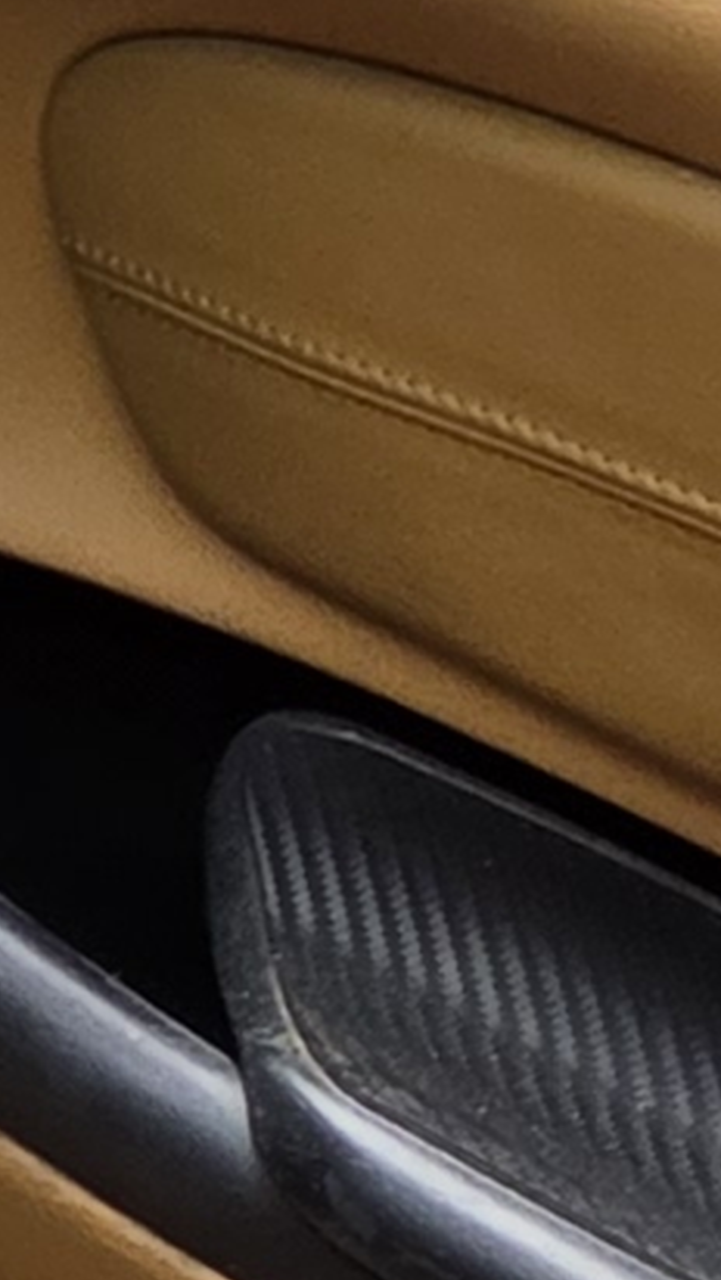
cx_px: -5296
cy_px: 1143
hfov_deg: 3.4
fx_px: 8252
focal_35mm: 243
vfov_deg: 8.8
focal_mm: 5.4
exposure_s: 1/1033
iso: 80
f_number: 1.8
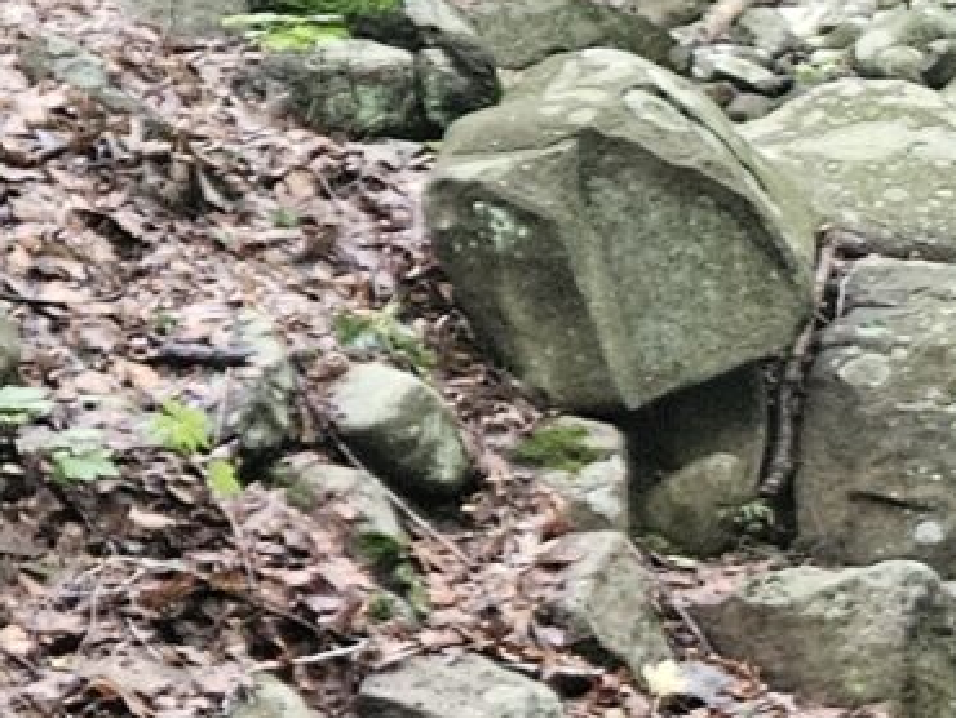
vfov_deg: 9.3
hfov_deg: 11.1
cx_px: 1982
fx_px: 4394
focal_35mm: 159
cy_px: 635
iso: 640
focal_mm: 5.4
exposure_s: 1/120
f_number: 1.8
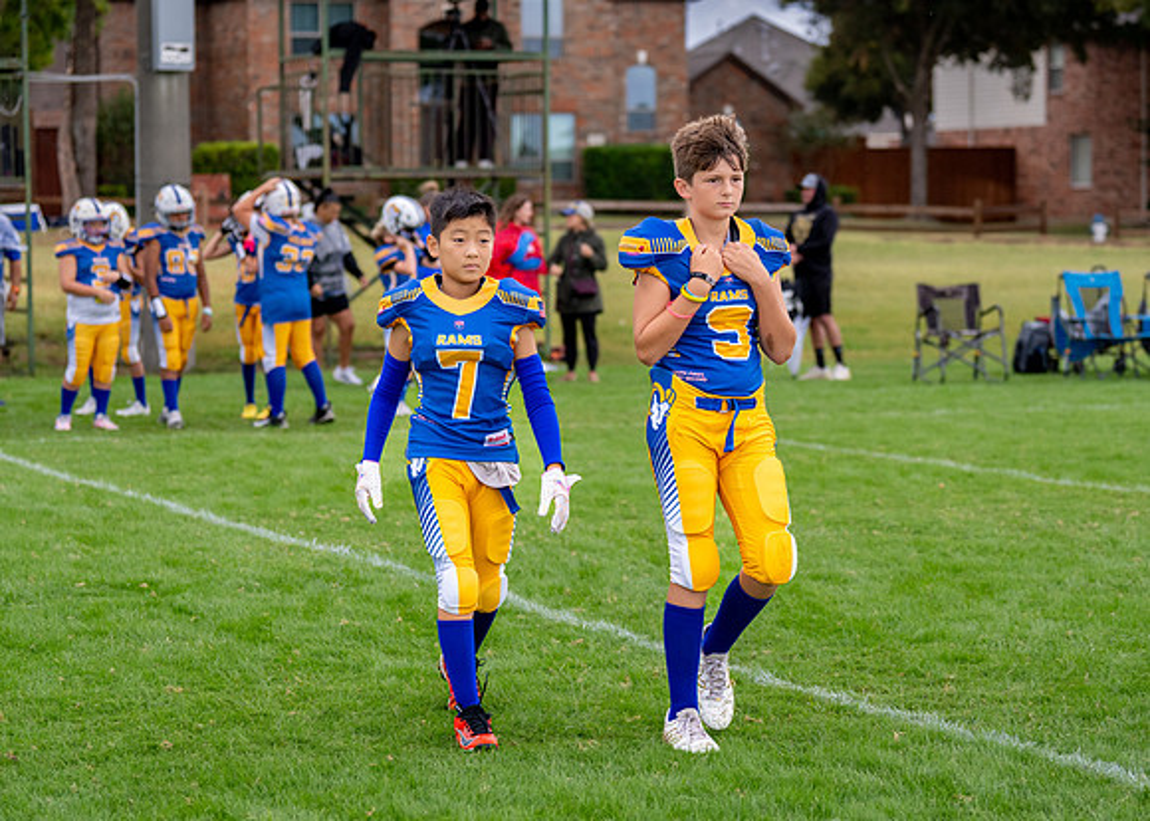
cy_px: 389
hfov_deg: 20.6
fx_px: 3167
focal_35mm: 97
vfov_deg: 14.8
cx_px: 589
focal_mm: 70
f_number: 2.8
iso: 500
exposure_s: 1/1250
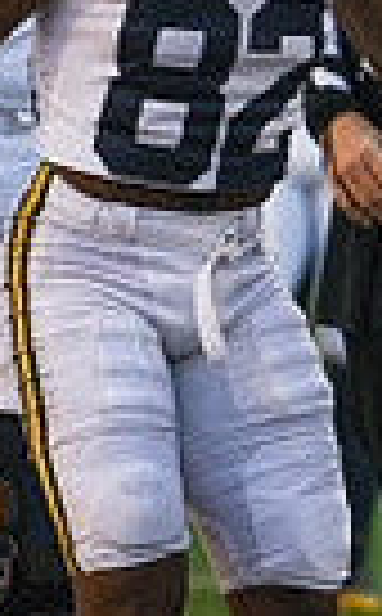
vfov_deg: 2.6
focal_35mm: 823
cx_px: 130
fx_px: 13781
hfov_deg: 1.6
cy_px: 254
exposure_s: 1/800
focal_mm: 190
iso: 50
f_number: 2.8
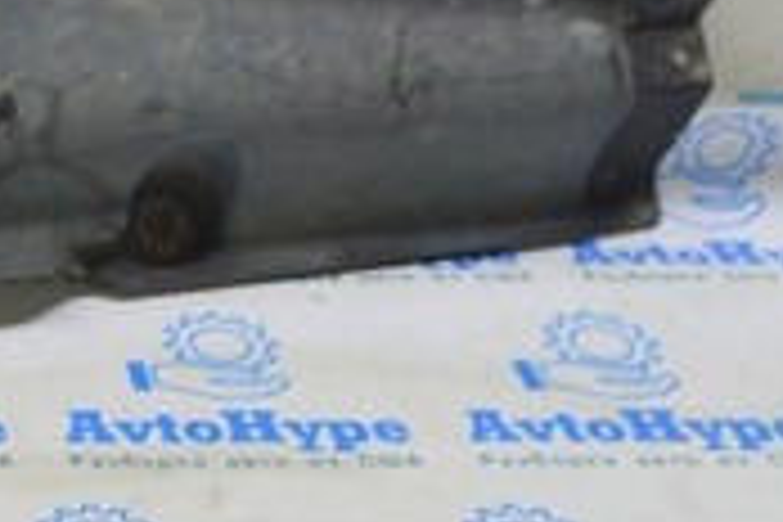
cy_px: 56
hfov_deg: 15.8
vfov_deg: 11.8
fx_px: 2519
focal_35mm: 116
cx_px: -486
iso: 400
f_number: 5.6
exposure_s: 1/25
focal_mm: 21
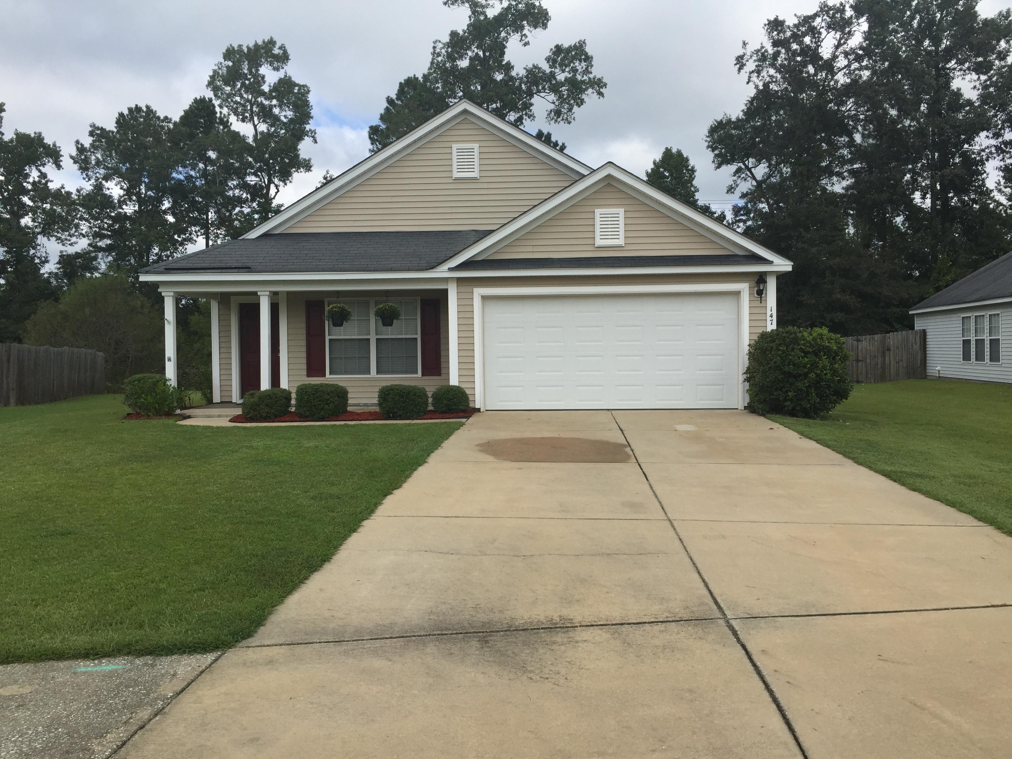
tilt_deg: -0.2
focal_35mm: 29
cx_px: 506
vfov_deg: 48.2
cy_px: 380
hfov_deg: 61.7
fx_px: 848
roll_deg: -1.1
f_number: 2.2
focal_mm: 4.15
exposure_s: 1/2083
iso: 32
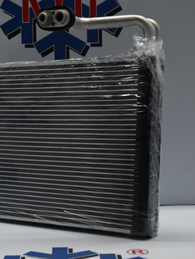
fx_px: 534
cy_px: 130
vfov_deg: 27.4
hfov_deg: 20.6
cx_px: 63
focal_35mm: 71
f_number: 5
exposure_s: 1/50
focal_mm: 32.5
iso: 360
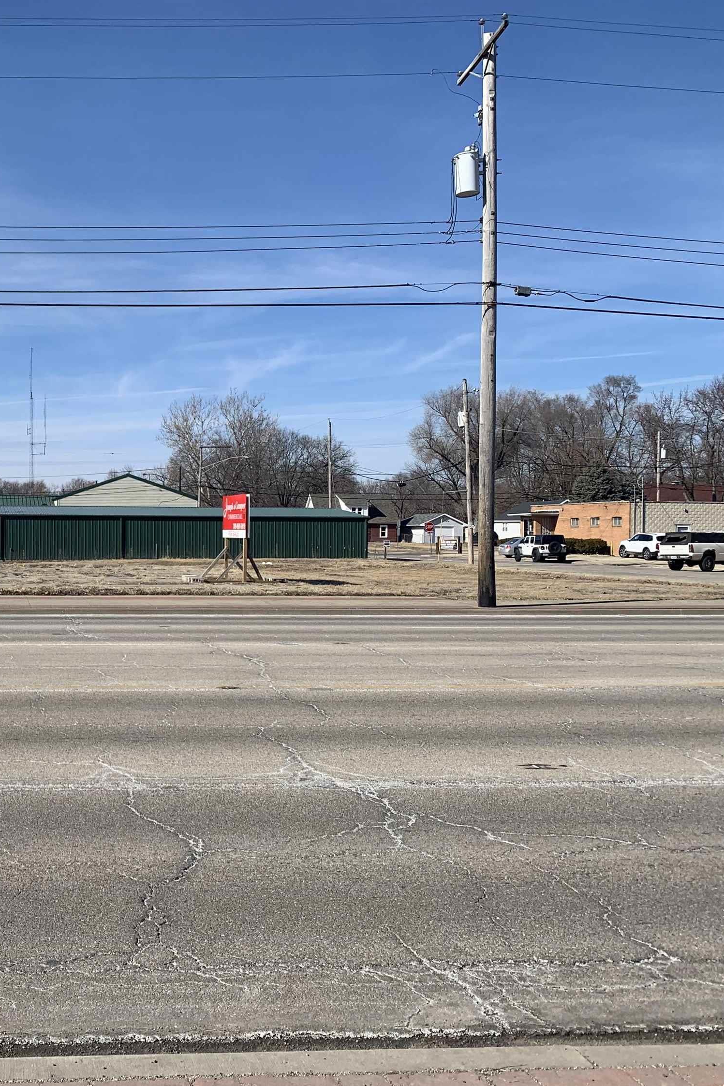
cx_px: 41
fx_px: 1116
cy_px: 556
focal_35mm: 37
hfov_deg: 33.6
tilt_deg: -0.1
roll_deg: -0.9
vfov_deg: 51.9
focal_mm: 4.25
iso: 25
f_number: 1.8
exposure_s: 1/2755
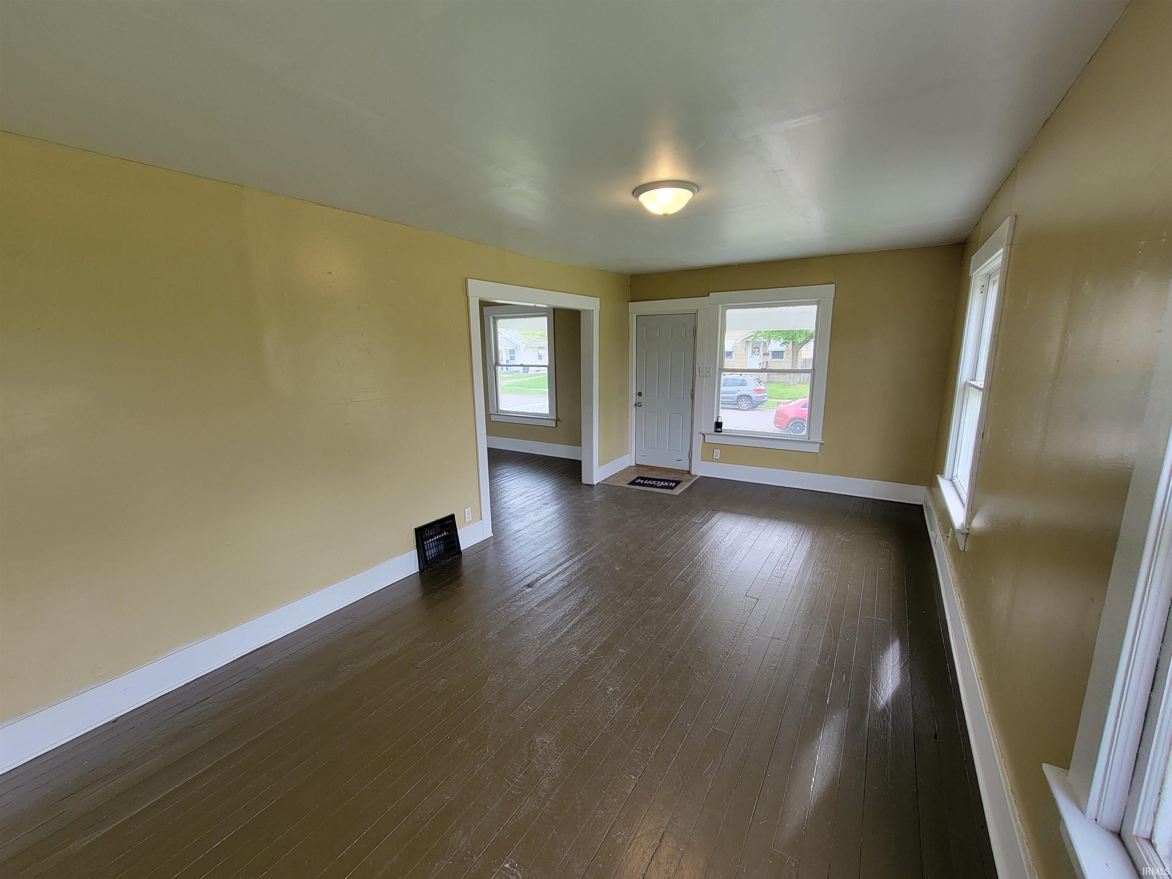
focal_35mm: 13
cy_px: 440
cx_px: 586
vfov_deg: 89.9
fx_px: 440
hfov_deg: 106.2
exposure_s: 1/60
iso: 50
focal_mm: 2.2
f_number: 2.2
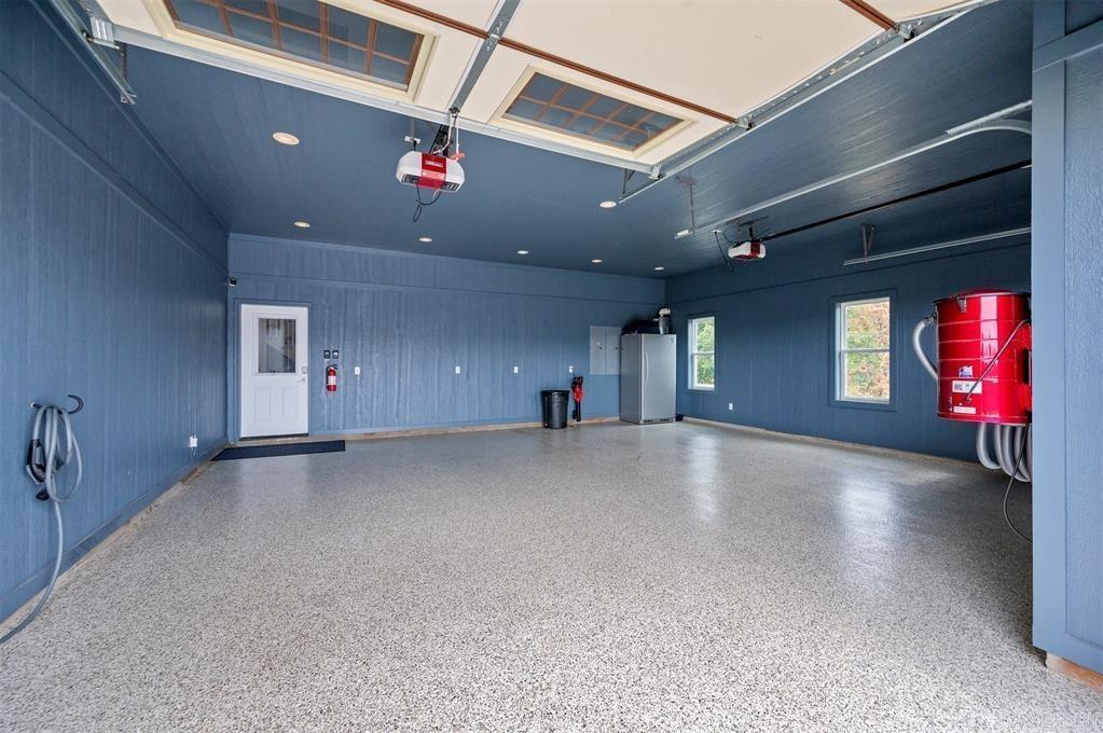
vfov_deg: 81.1
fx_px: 429
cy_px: 366
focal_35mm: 14
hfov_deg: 104.3
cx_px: 552
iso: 640
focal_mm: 14
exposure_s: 1/320
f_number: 6.3
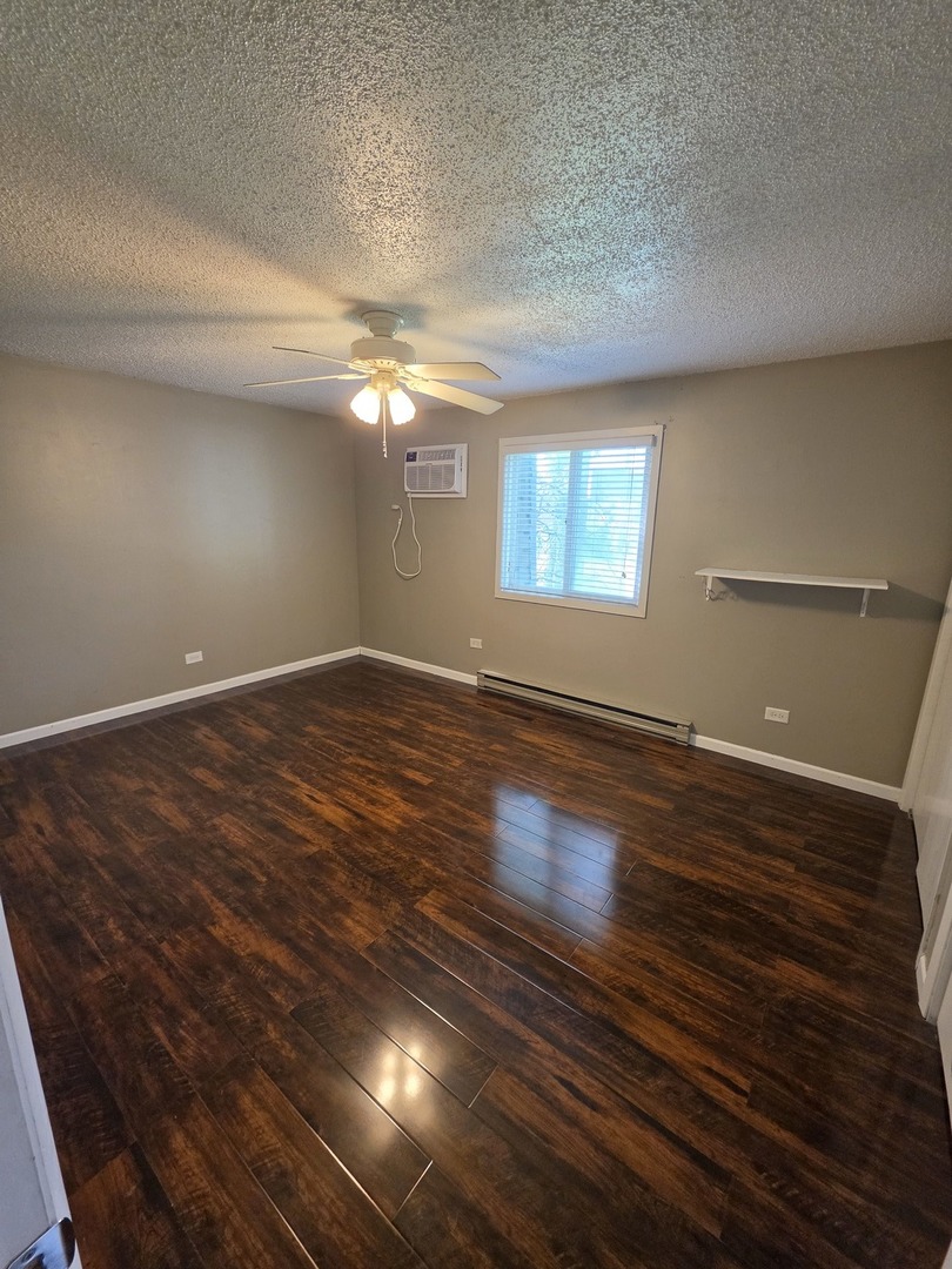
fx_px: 477
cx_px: 476
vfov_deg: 106.2
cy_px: 634
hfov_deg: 89.9
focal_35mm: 13
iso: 250
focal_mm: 2.2
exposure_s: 1/120
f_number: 1.9
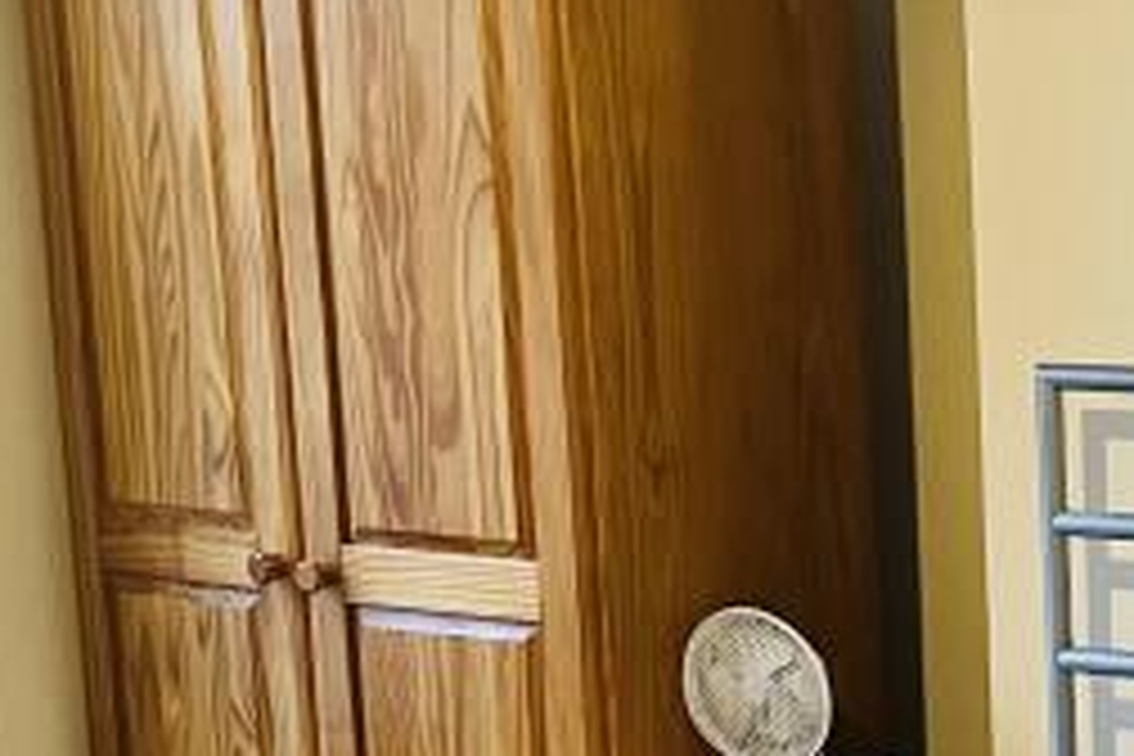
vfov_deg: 12.4
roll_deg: +1.4
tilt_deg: -10.7
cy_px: 626
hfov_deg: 18.0
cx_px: 1197
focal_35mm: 110
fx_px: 3465
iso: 500
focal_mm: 5.7
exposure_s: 1/50
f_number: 1.5
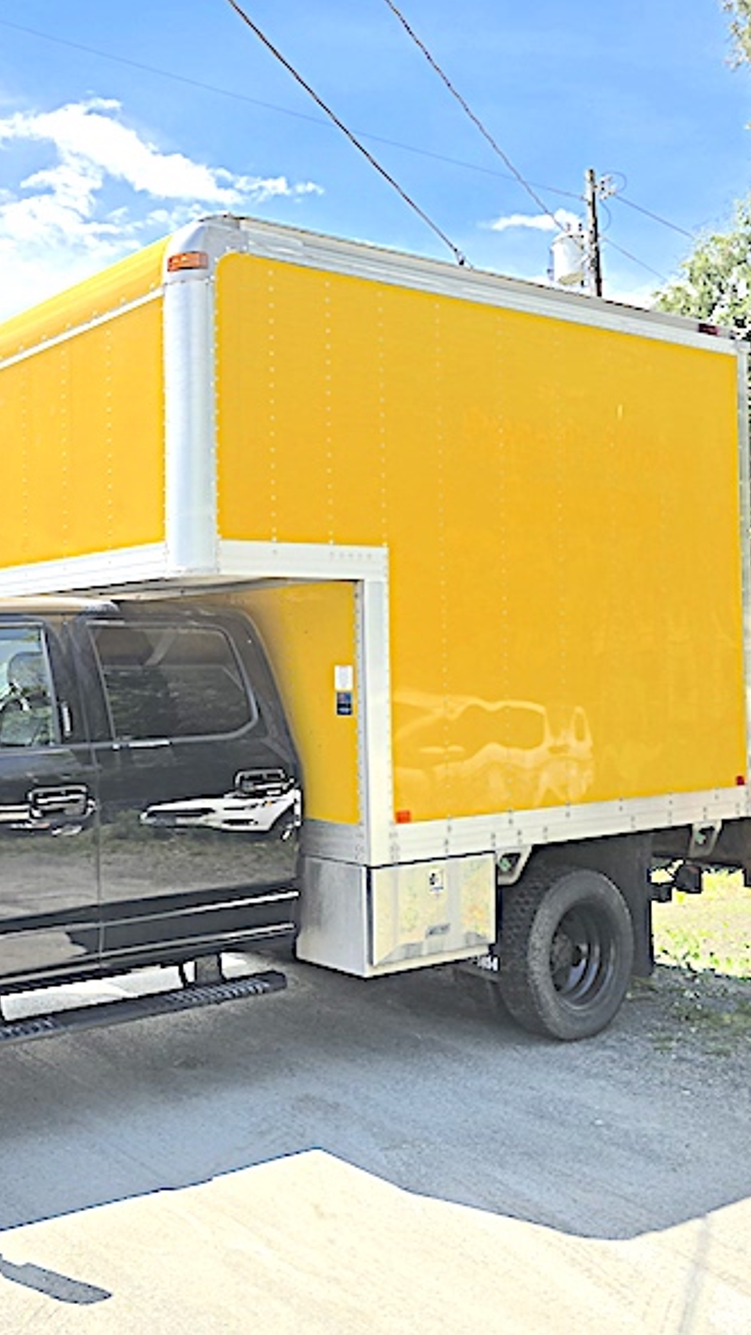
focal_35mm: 34
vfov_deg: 58.0
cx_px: 59
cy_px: 661
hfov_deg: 32.7
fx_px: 1203
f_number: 1.7
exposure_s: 1/950
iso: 12
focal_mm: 6.3
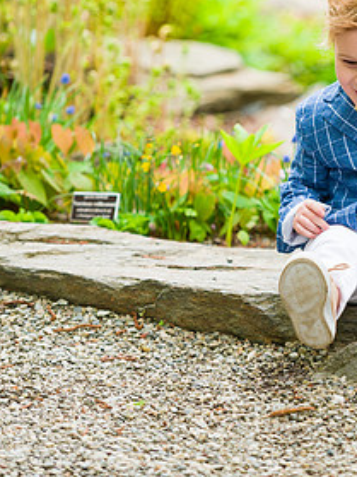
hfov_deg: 5.7
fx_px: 3578
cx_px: 360
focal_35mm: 260
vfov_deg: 7.6
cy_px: 154
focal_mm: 130
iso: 200
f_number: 3.2
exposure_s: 1/320
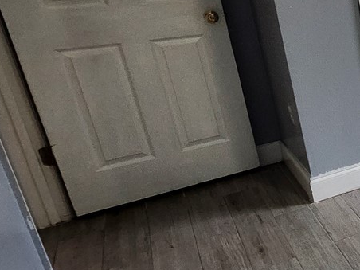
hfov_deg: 23.6
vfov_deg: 31.4
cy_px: 101
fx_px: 478
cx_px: 625
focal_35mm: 46
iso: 160
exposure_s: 1/60
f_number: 2.2
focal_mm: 1.74
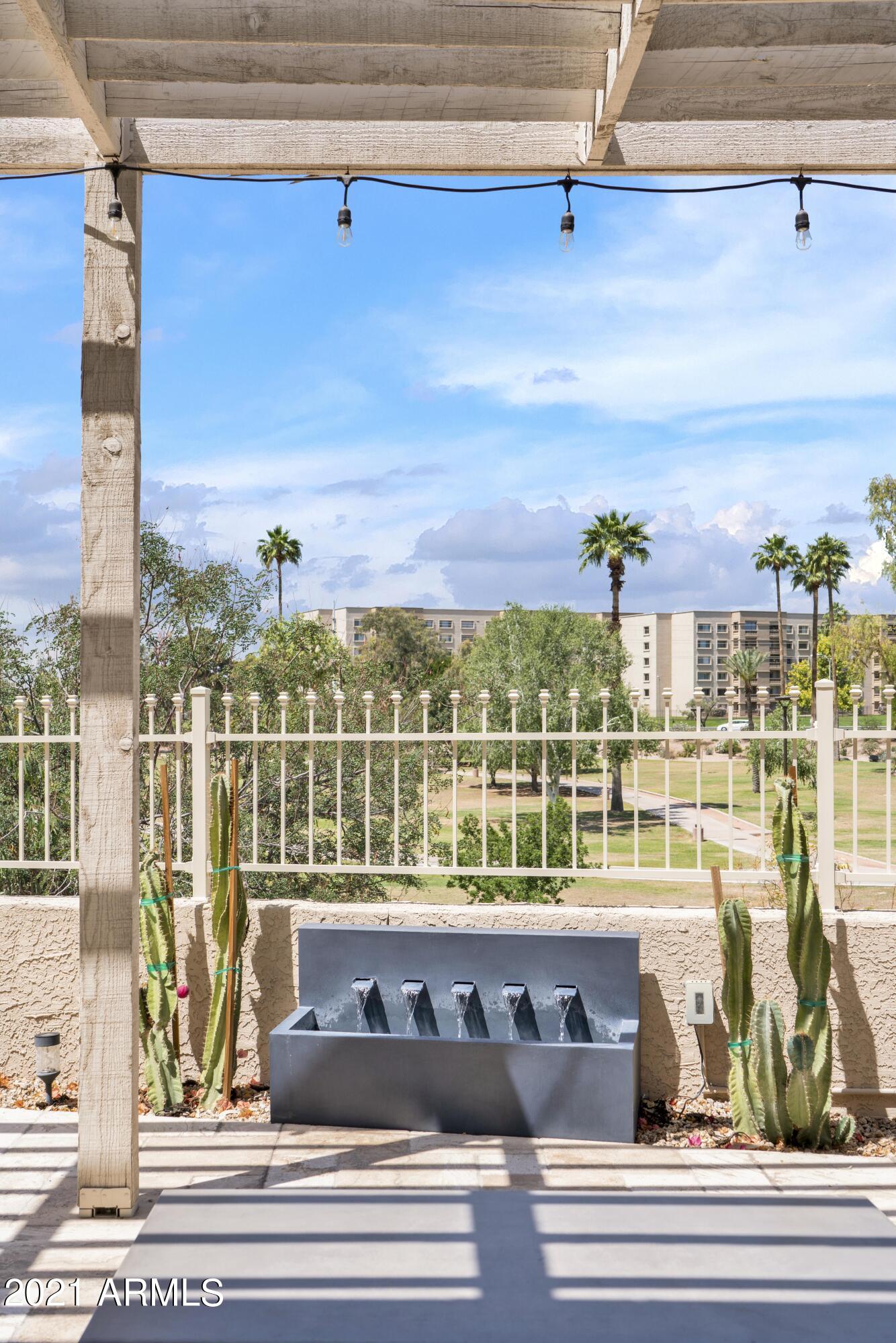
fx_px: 1343
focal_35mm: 36
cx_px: 448
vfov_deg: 53.1
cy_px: 672
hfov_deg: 36.9
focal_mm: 36
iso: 100
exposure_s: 1/200
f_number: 8
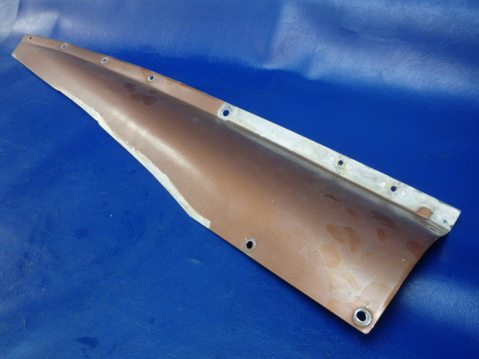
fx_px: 401
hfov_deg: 61.7
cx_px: 240
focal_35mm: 29
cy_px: 185
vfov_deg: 48.2
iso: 320
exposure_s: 1/30
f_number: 3.9
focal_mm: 5
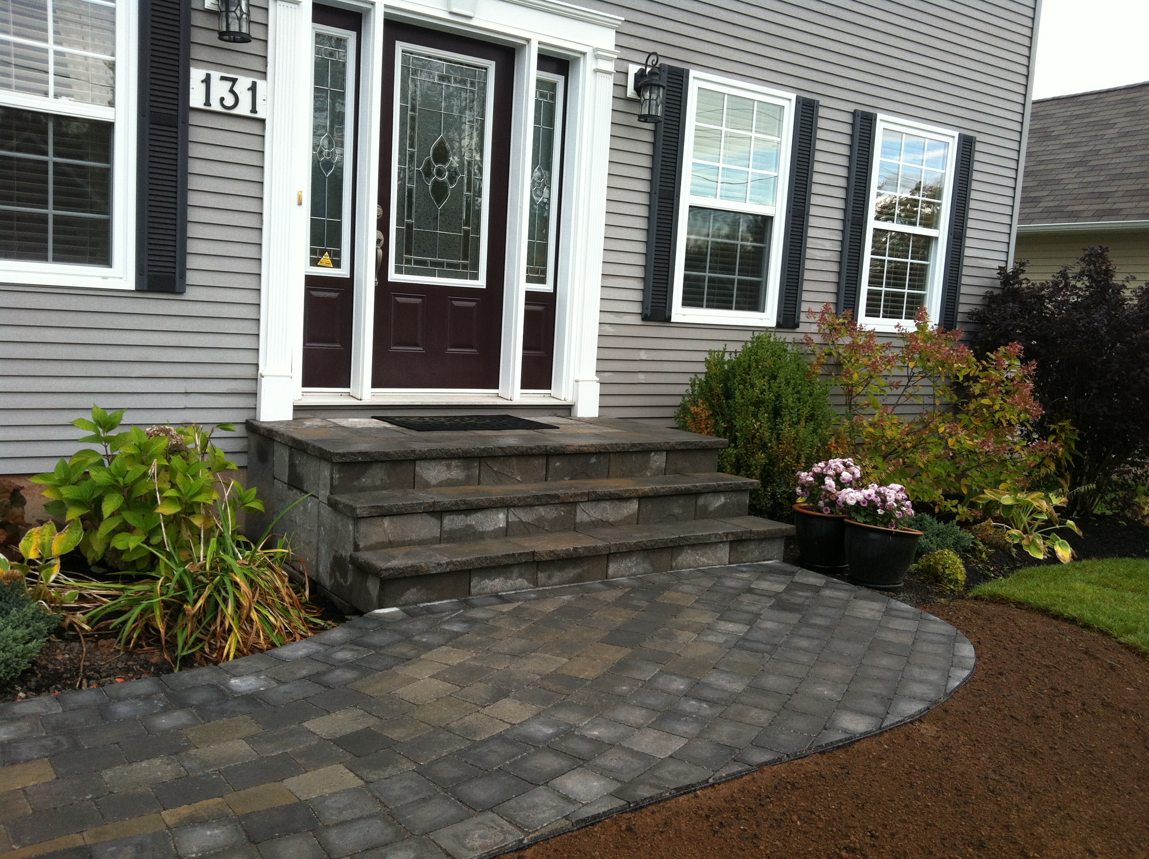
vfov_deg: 40.6
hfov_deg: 52.7
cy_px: 430
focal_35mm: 35
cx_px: 574
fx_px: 1160
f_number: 2.8
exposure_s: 1/160
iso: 80
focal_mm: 3.85
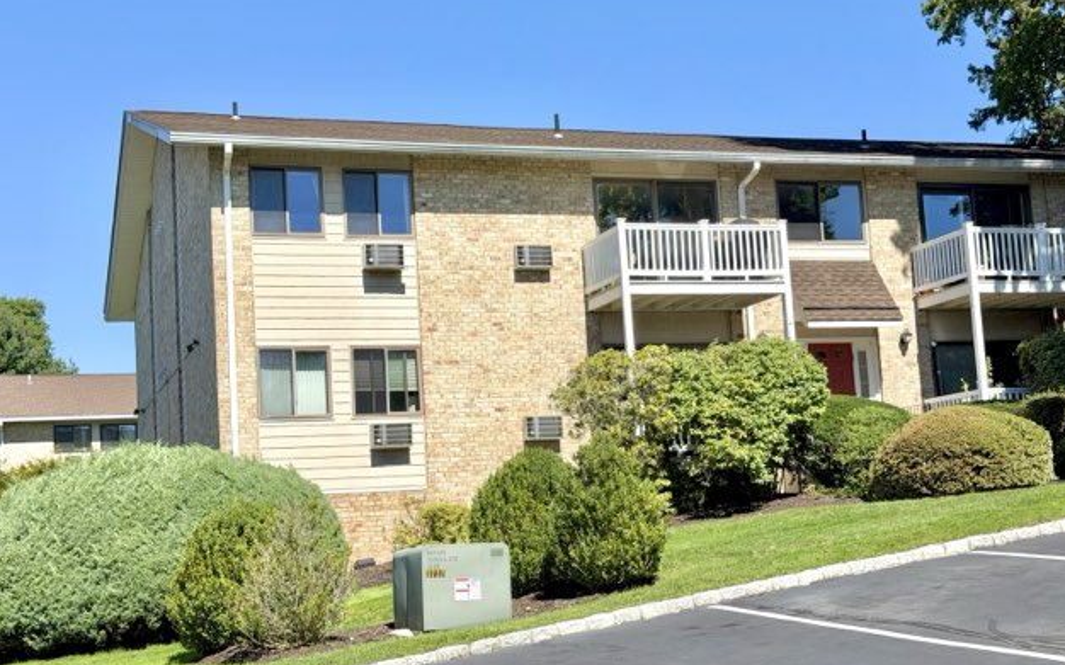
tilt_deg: +6.1
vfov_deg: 24.8
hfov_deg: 38.9
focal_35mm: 52
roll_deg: +2.8
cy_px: 371
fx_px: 1509
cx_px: 543
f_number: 1.78
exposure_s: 1/5587
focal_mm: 6.76
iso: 64
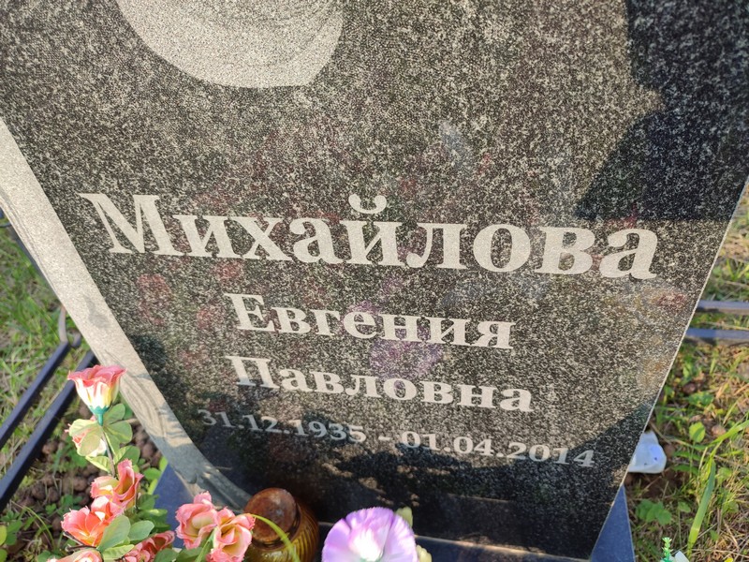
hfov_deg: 69.4
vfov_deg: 54.9
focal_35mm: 25
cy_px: 281
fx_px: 541
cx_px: 374
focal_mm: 6.04
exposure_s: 1/100
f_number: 1.9
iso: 50
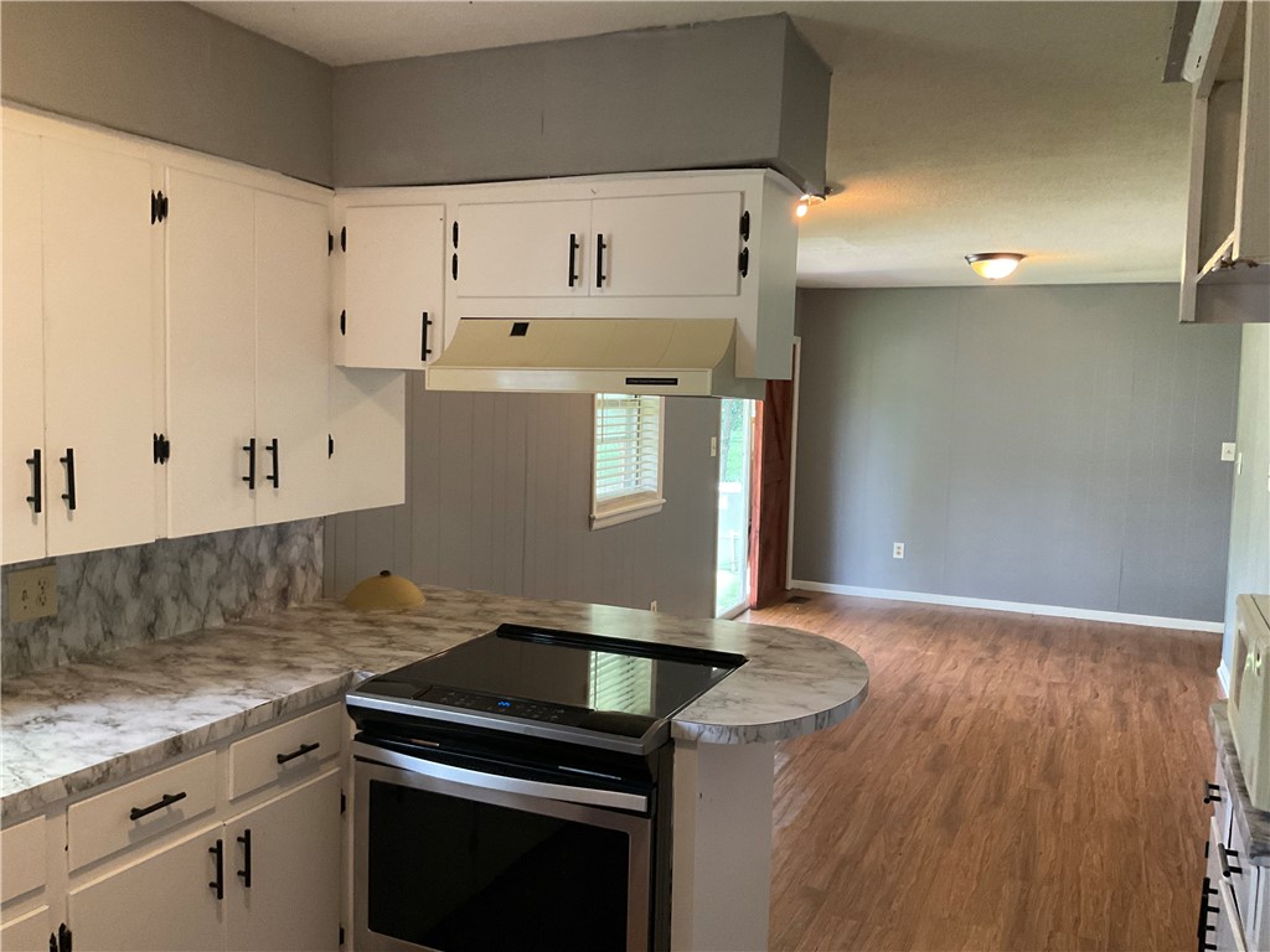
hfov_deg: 61.7
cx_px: 635
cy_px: 476
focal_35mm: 29
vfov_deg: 48.2
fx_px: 1064
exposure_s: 1/60
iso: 250
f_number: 1.8
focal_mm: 3
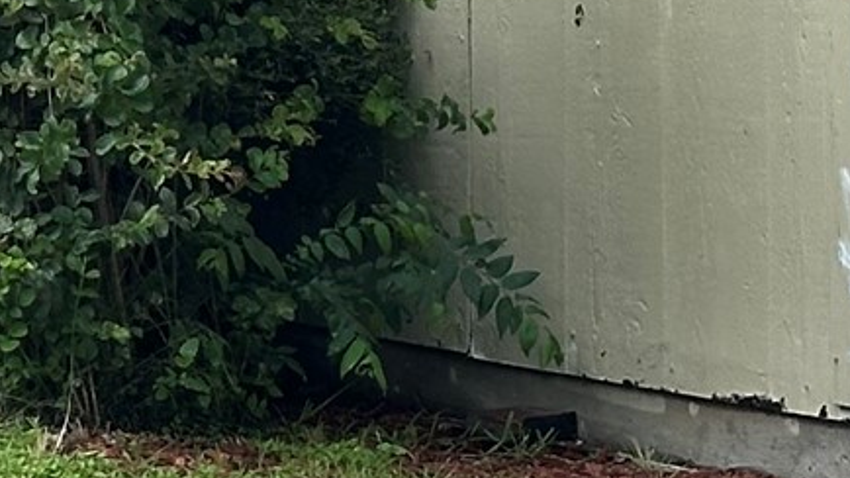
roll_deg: -1.1
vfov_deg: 4.8
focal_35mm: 247
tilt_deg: +4.1
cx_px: -427
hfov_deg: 8.5
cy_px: -468
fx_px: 5566
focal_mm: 6.86
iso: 64
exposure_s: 1/704
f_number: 1.78
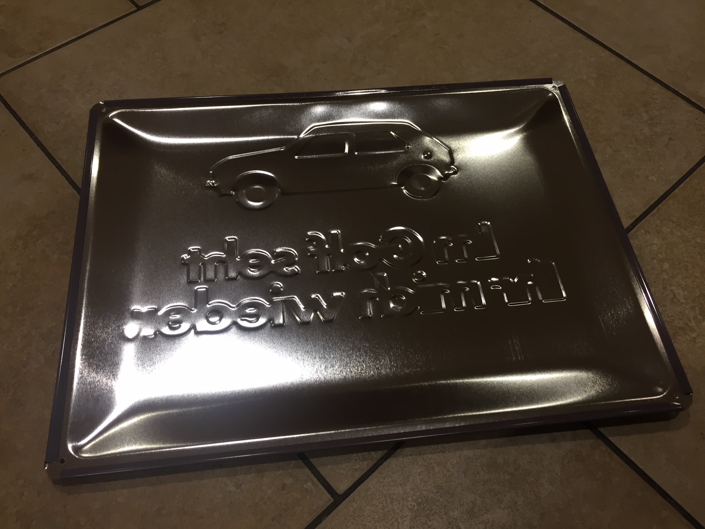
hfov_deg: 61.7
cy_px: 264
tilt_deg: -59.3
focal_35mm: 29
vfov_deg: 48.2
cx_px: 352
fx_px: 591
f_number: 2.2
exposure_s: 1/33
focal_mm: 4.15
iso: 32
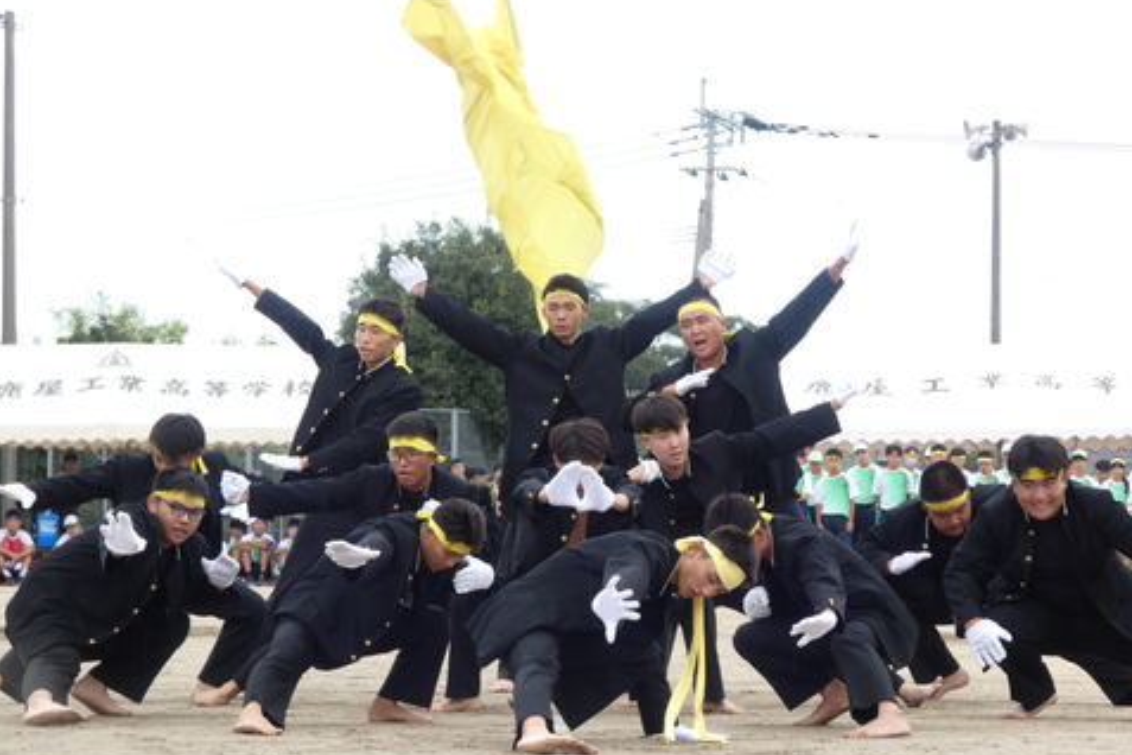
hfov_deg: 13.3
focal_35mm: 154
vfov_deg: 8.9
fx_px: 4842
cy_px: 418
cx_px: 565
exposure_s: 1/80
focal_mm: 26.3
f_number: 5.4
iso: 80
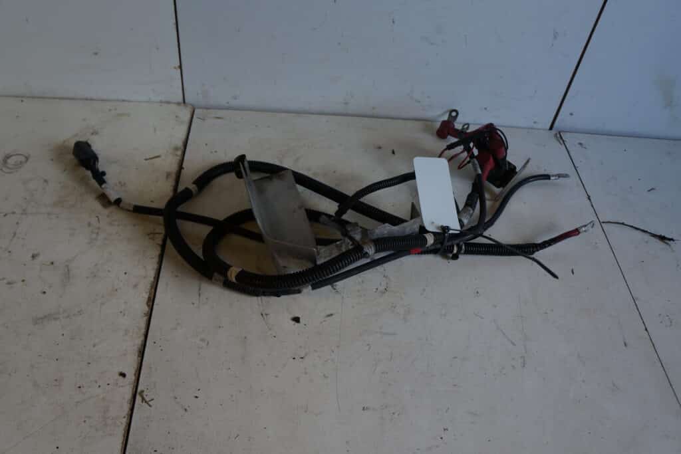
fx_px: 511
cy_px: 227
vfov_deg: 47.9
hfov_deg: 67.4
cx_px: 340
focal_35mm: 27
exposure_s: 1/60
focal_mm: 18
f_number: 4.5
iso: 200
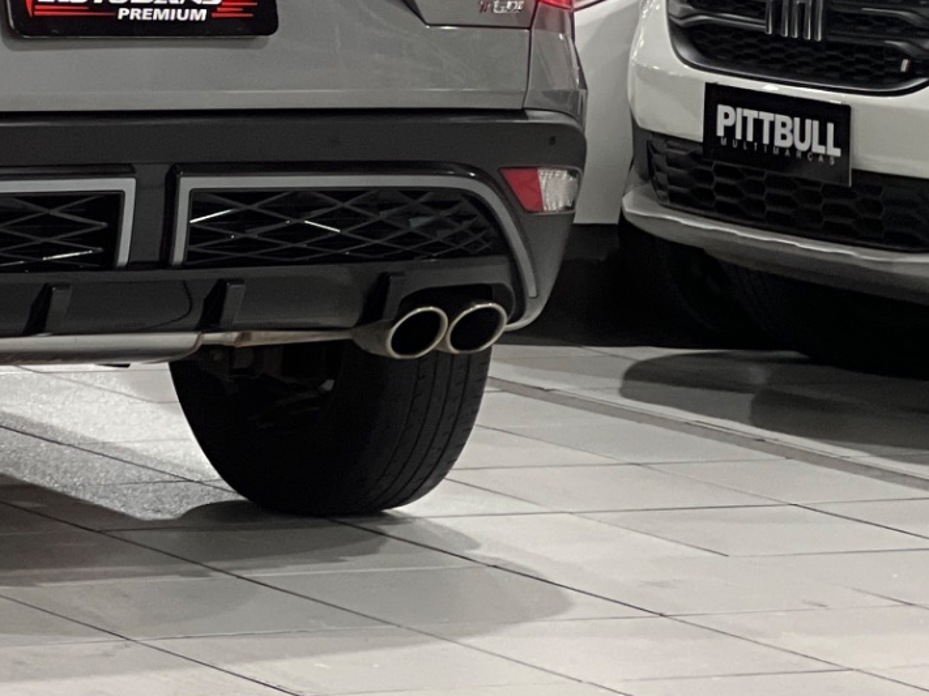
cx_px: -238
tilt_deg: -2.8
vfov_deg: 7.1
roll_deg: -2.1
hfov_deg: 9.4
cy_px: -69
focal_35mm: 208
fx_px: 5581
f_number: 2.8
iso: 320
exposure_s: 1/30
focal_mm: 9
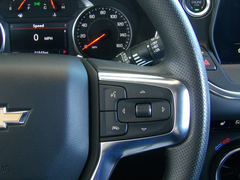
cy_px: 90
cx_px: 120
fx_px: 319
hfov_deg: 41.2
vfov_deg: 31.5
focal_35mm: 46
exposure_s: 1/20
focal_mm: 8.2
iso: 680
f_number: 3.8
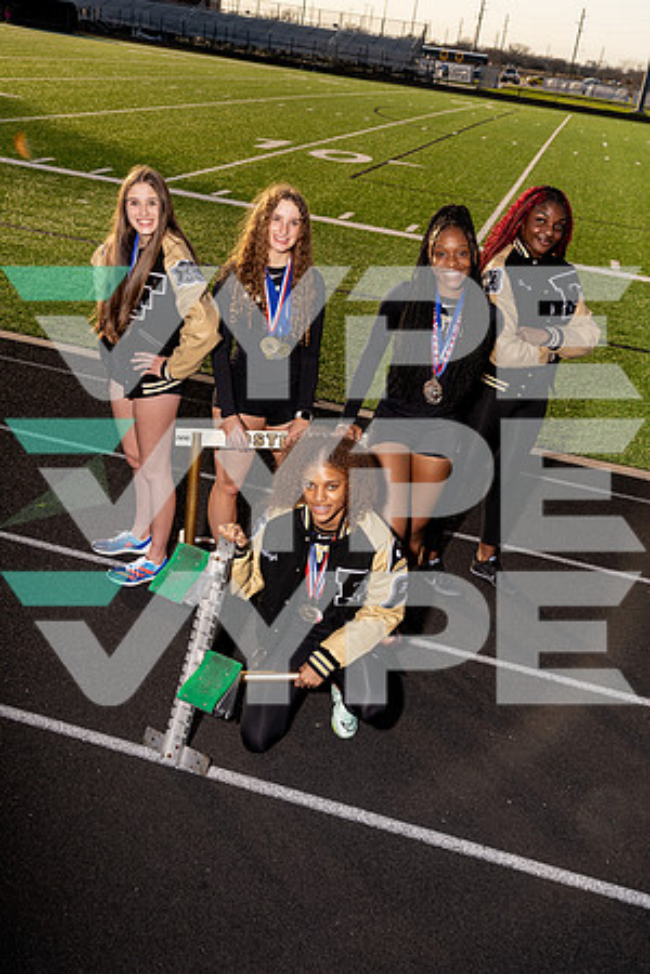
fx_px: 921
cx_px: 325
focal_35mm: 34
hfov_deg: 38.9
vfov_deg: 55.8
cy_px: 487
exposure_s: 1/250
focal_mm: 34
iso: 100
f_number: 10
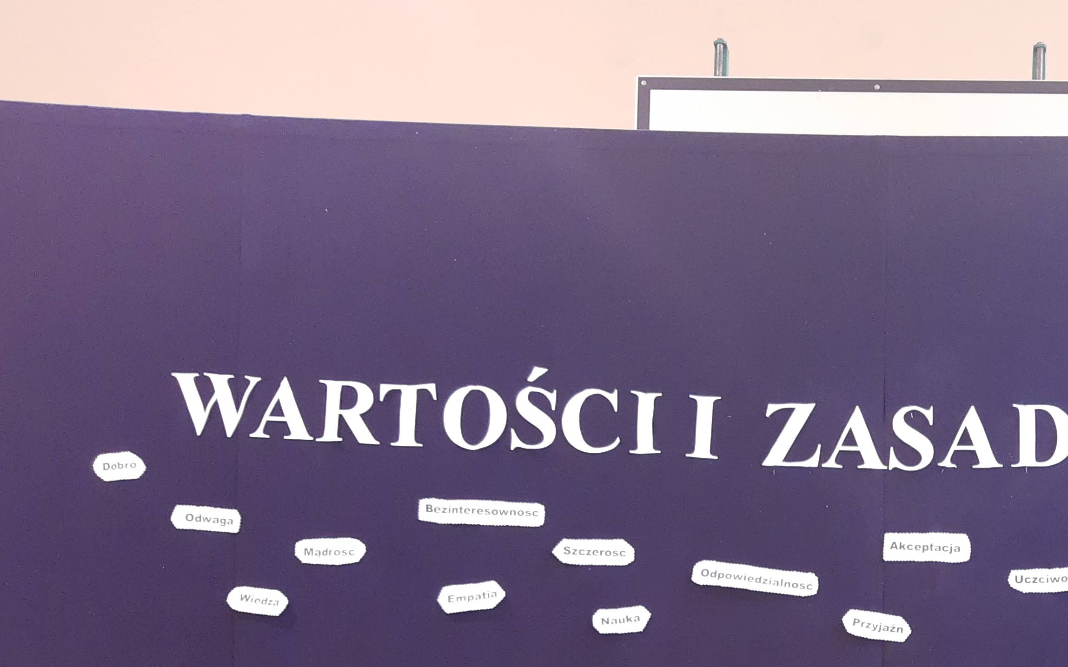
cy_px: 648
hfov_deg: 39.9
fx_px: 1397
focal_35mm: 48
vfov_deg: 25.7
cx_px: 878
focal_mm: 4.75
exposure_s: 1/50
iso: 150
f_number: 1.7
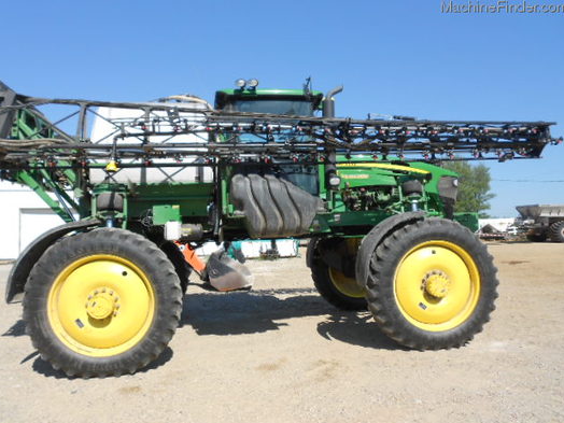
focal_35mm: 27
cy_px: 211
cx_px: 276
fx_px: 440
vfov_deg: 51.4
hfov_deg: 65.3
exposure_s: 1/800
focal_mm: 4.6
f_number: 3.2
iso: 80
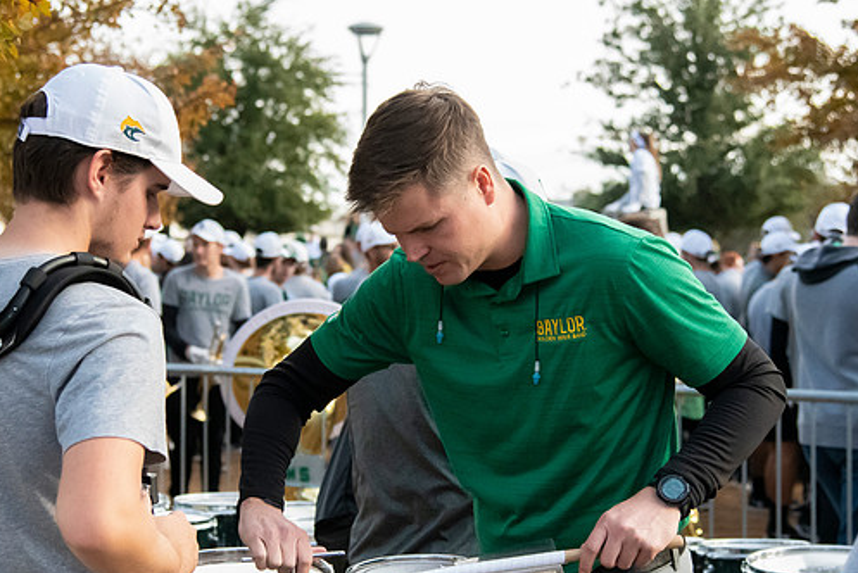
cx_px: 364
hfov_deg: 24.2
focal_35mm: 84
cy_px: 320
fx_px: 2003
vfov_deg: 16.3
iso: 12800
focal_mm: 48
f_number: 4
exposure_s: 1/8000
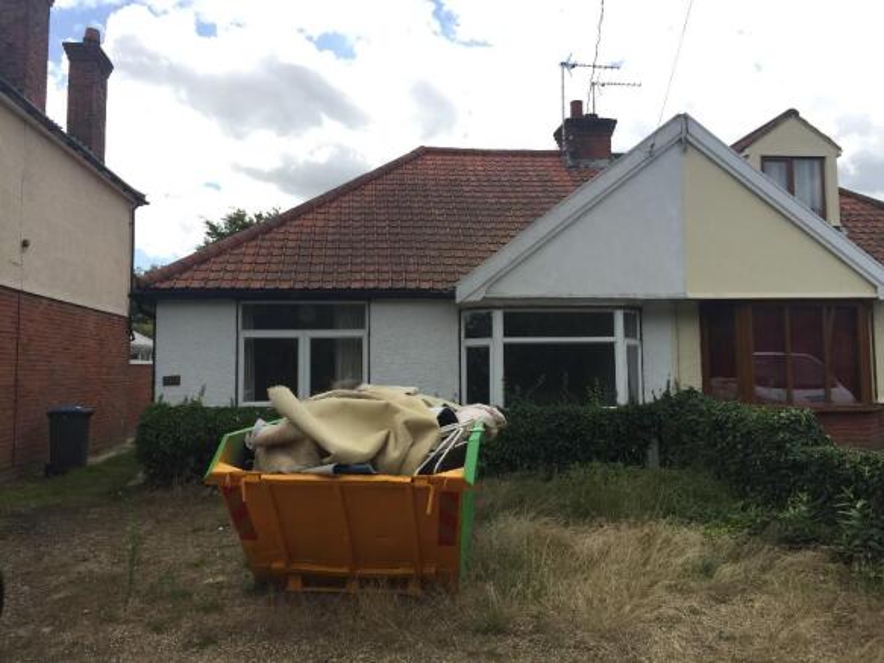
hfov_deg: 61.7
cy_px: 332
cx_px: 442
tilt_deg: +3.3
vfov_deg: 48.2
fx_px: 740
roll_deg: -0.5
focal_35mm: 29
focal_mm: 4.15
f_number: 2.2
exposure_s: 1/1464
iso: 32
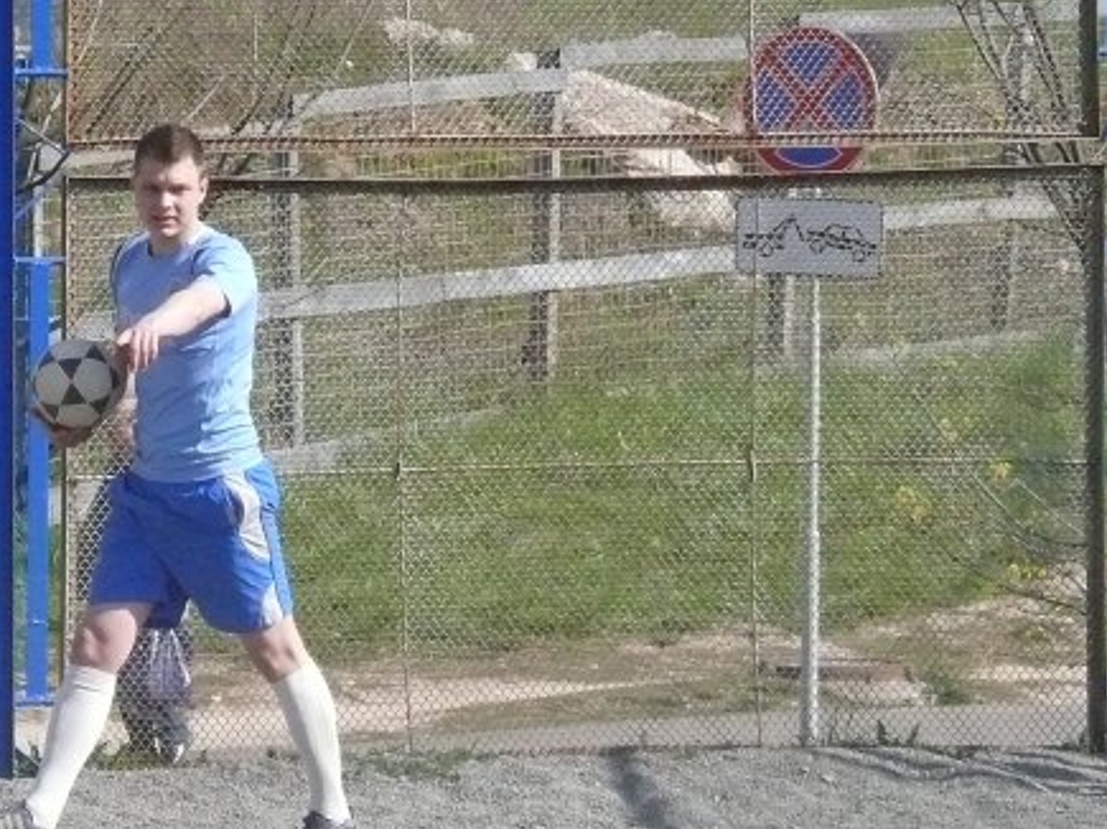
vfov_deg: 2.6
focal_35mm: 576
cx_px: 537
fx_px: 18415
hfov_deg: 3.4
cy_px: 430
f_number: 8
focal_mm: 53
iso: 400
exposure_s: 1/1000
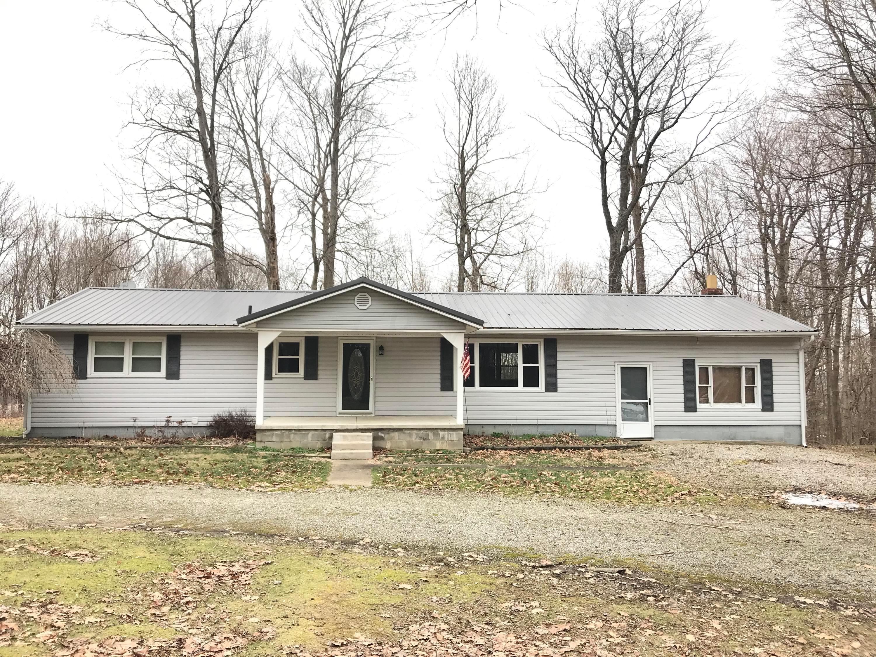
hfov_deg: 63.4
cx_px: 438
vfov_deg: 49.7
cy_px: 328
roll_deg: +0.0
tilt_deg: +4.6
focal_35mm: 28
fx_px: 709
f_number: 1.8
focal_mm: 3.99
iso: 20
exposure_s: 1/234
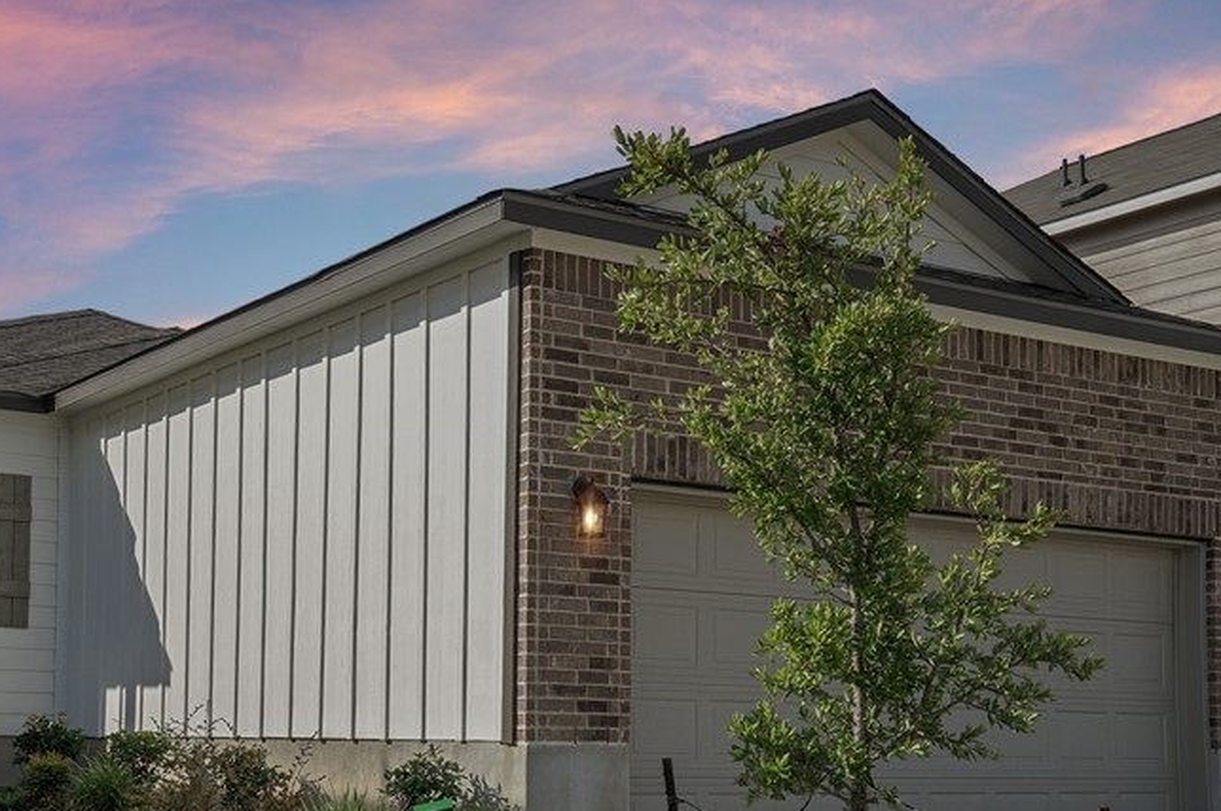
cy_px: 638
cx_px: 428
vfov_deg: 24.6
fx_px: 1830
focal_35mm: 54
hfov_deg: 36.6
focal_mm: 32
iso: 200
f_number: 8
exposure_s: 1/500
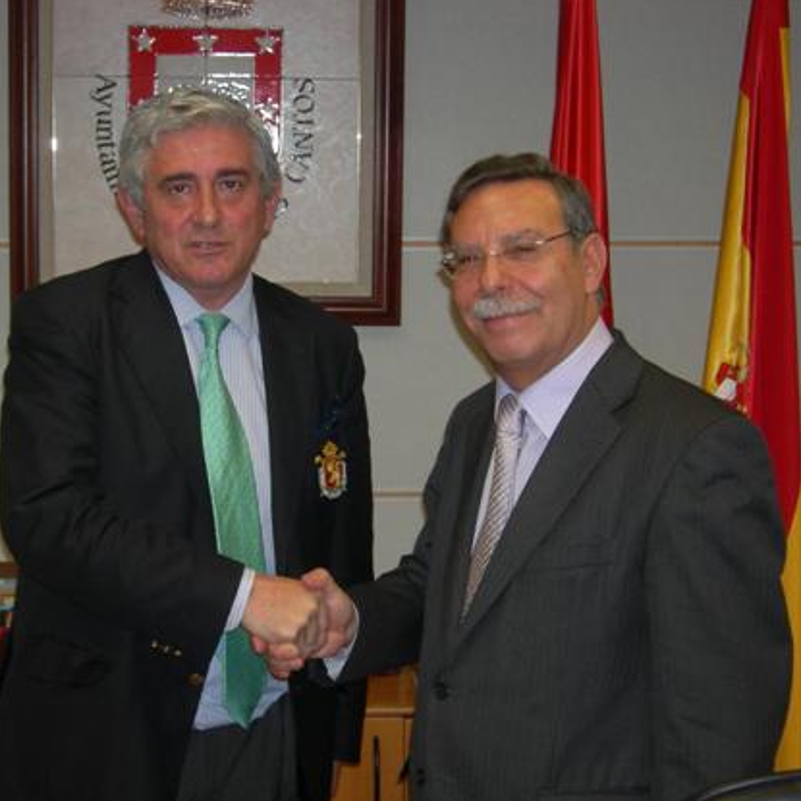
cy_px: 400
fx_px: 1780
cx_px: 290
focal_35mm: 68
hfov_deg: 25.3
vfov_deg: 25.4
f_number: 3.3
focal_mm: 11.9
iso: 70
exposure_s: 1/60.1
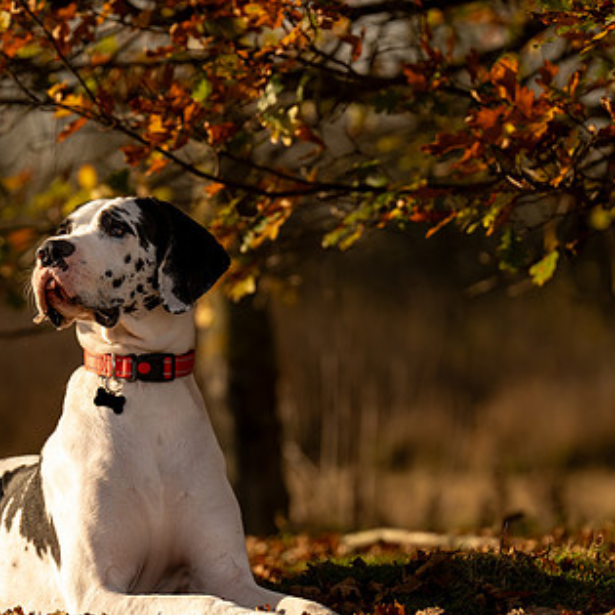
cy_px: 366
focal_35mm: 299
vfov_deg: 5.9
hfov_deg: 5.9
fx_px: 6010
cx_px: 100
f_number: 4
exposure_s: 1/1600
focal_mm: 191
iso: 200
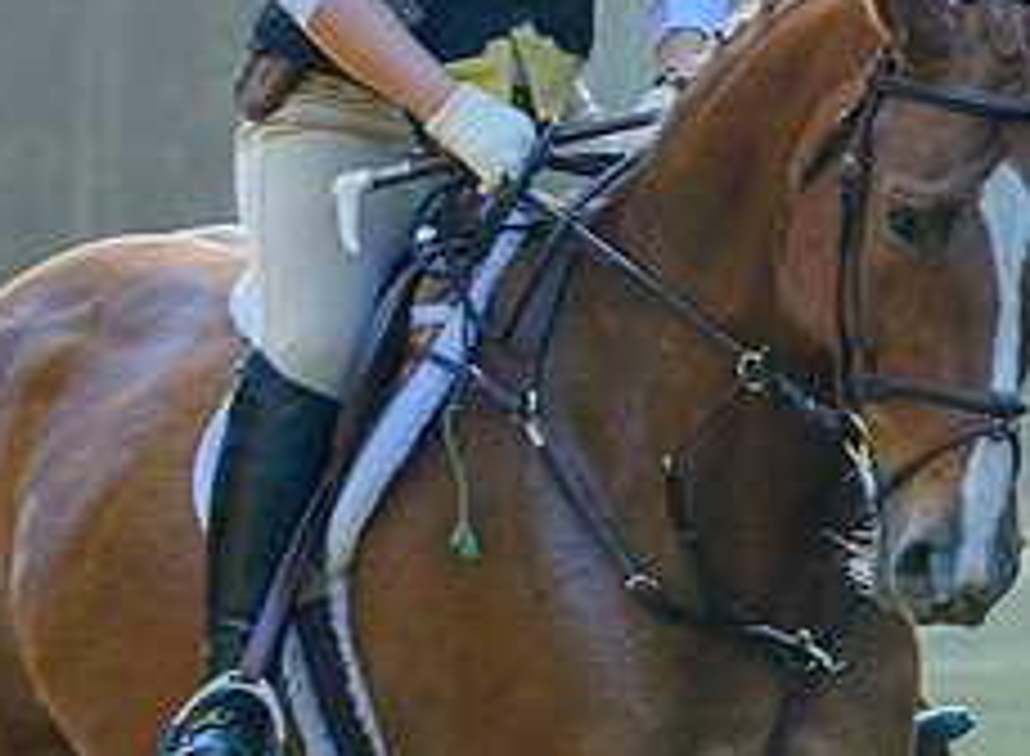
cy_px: 196
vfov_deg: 3.3
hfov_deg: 4.5
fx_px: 13108
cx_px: 464
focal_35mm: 444
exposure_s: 1/320
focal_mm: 145
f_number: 8
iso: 2000
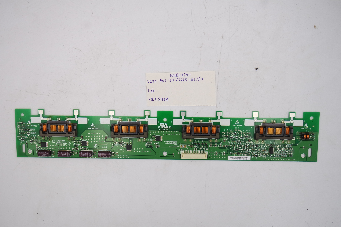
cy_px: 114
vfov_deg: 31.2
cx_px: 170
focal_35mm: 43
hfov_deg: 45.4
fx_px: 407
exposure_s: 1/125
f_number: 5.6
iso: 160
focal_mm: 16
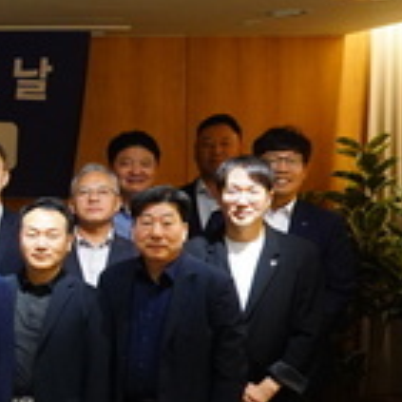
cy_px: 248
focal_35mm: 121
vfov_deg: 14.4
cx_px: -468
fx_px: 1590
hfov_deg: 12.3
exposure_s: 1/125
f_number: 5
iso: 2500
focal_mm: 32
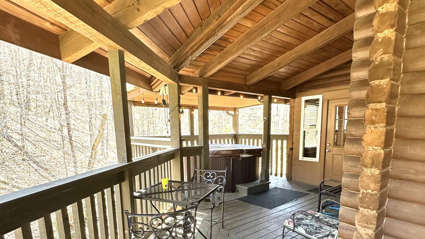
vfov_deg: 52.2
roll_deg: +0.7
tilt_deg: -8.8
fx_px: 237
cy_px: 166
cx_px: 215
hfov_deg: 83.8
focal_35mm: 21
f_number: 2.2
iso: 160
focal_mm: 2.22
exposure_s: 1/99
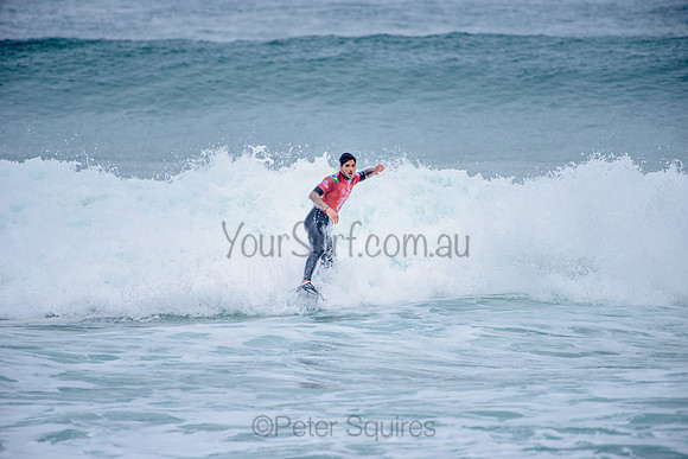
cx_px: 344
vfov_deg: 2.8
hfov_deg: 4.1
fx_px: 9557
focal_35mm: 500
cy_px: 230
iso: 220
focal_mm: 500
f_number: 5.6
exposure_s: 1/2000
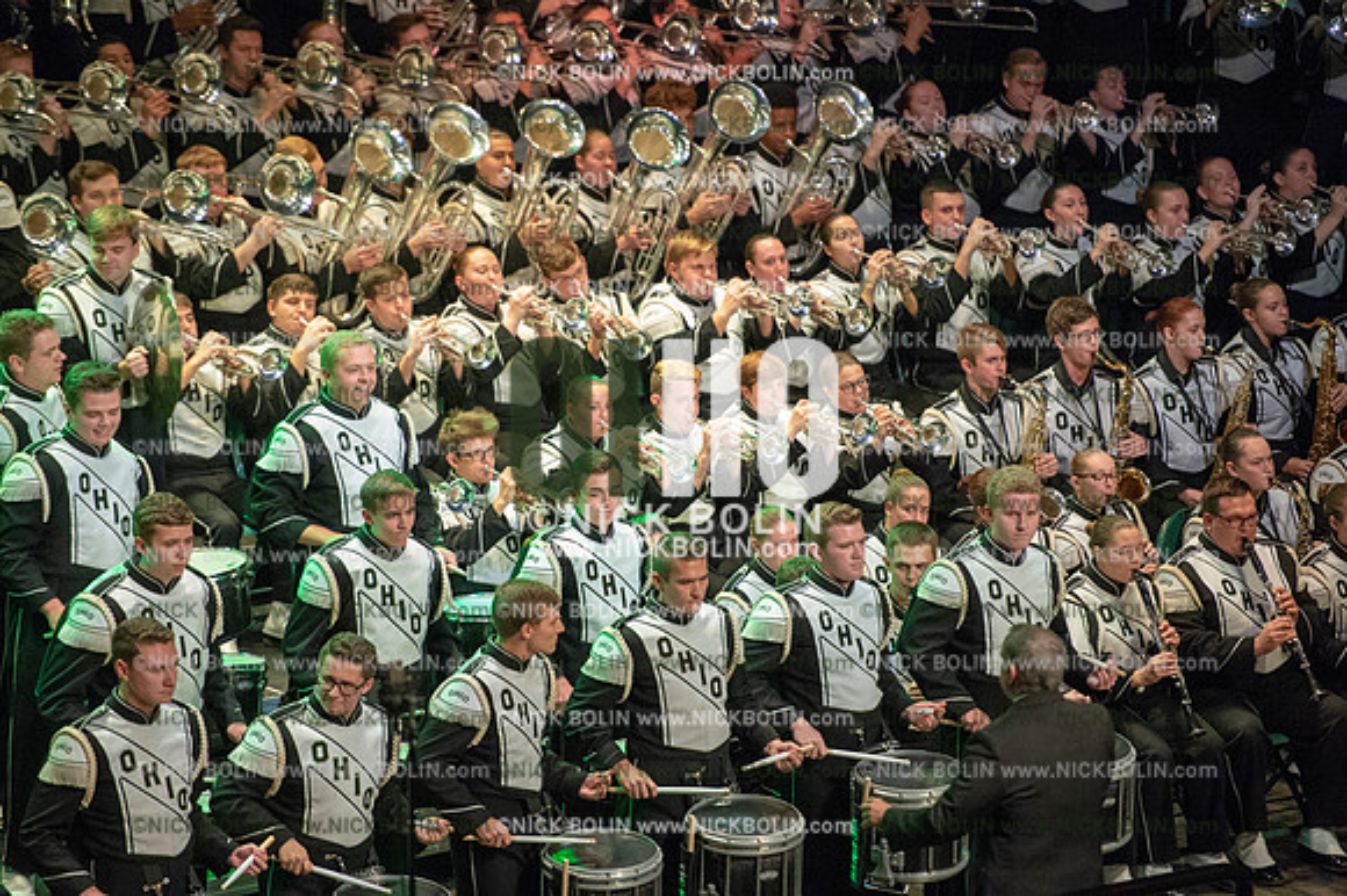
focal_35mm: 200
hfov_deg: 10.3
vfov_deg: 6.9
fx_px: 7479
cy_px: 448
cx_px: 674
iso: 8000
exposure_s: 1/1600
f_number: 2.8
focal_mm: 200
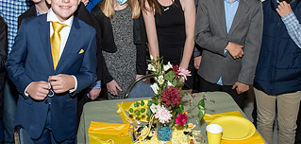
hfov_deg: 40.4
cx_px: 136
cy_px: 20
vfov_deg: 19.6
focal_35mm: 53
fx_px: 408
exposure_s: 1/250
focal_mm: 17
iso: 640
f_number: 9
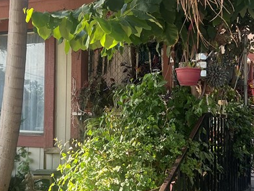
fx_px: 499
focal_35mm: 68
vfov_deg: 21.6
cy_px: 107
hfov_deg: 28.3
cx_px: 73
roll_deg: -0.7
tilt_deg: +1.9
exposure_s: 1/253
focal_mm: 5.7
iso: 40
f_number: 1.5
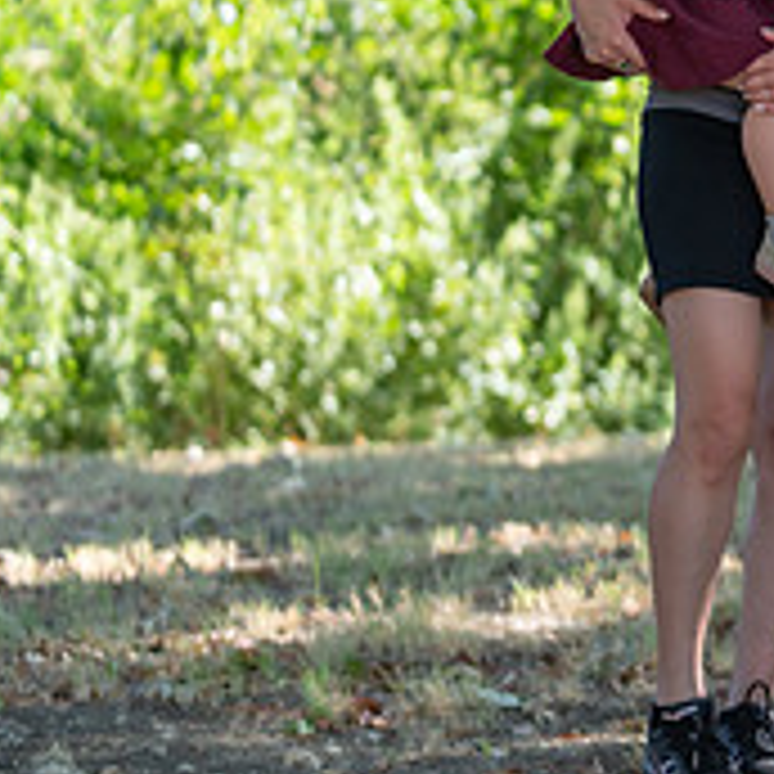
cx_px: 1134
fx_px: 5085
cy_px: 92
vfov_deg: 8.7
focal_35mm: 201
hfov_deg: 8.5
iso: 160
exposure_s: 1/320
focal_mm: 70
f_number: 2.8
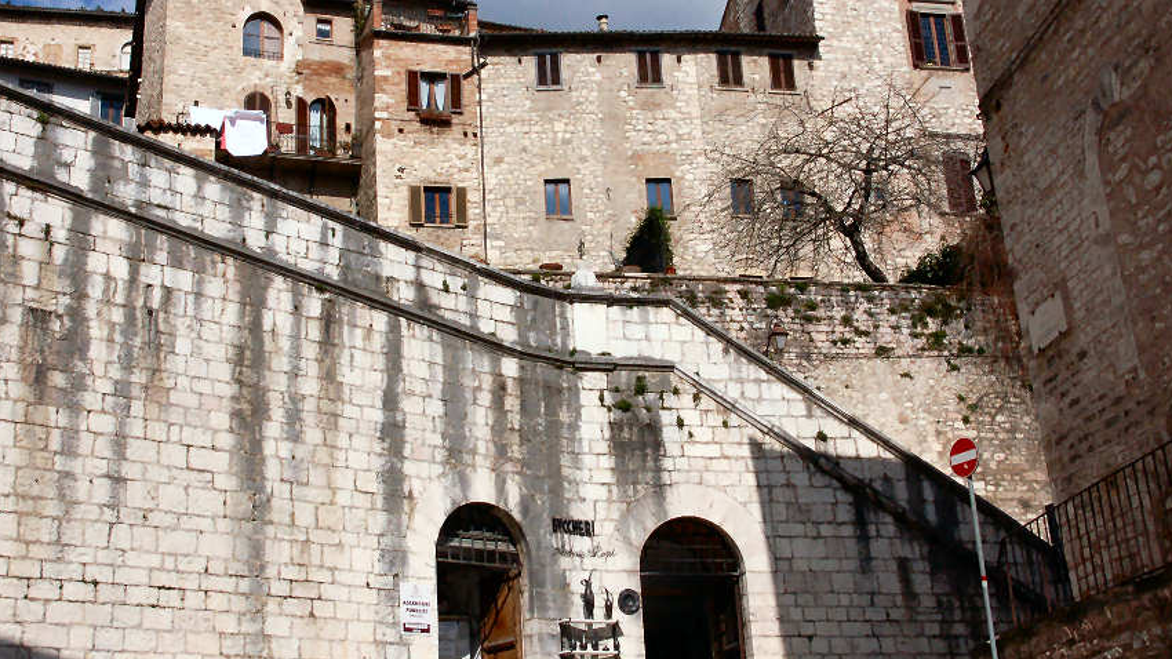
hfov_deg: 42.8
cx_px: 521
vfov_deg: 24.9
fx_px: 1492
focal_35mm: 48
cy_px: 271
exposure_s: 1/350
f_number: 27
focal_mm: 26
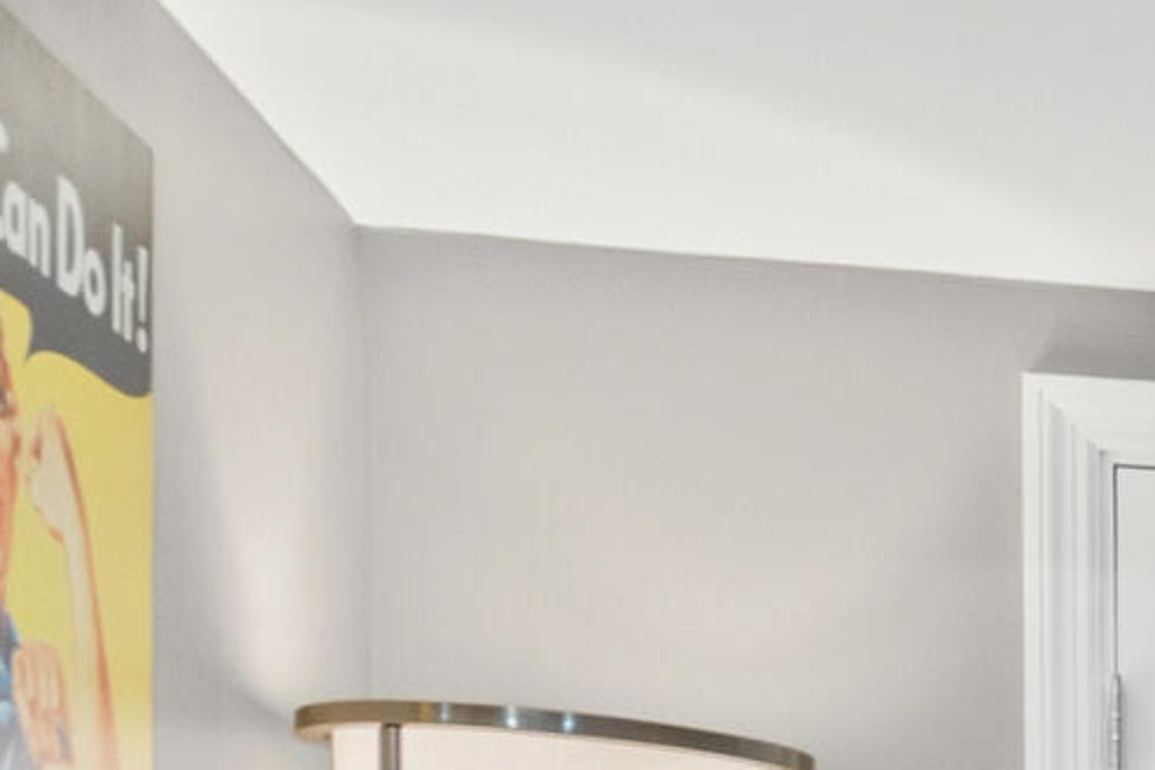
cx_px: 2611
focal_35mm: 103
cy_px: 1394
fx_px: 3304
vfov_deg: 12.2
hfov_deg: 14.5
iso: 800
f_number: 8
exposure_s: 1
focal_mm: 17
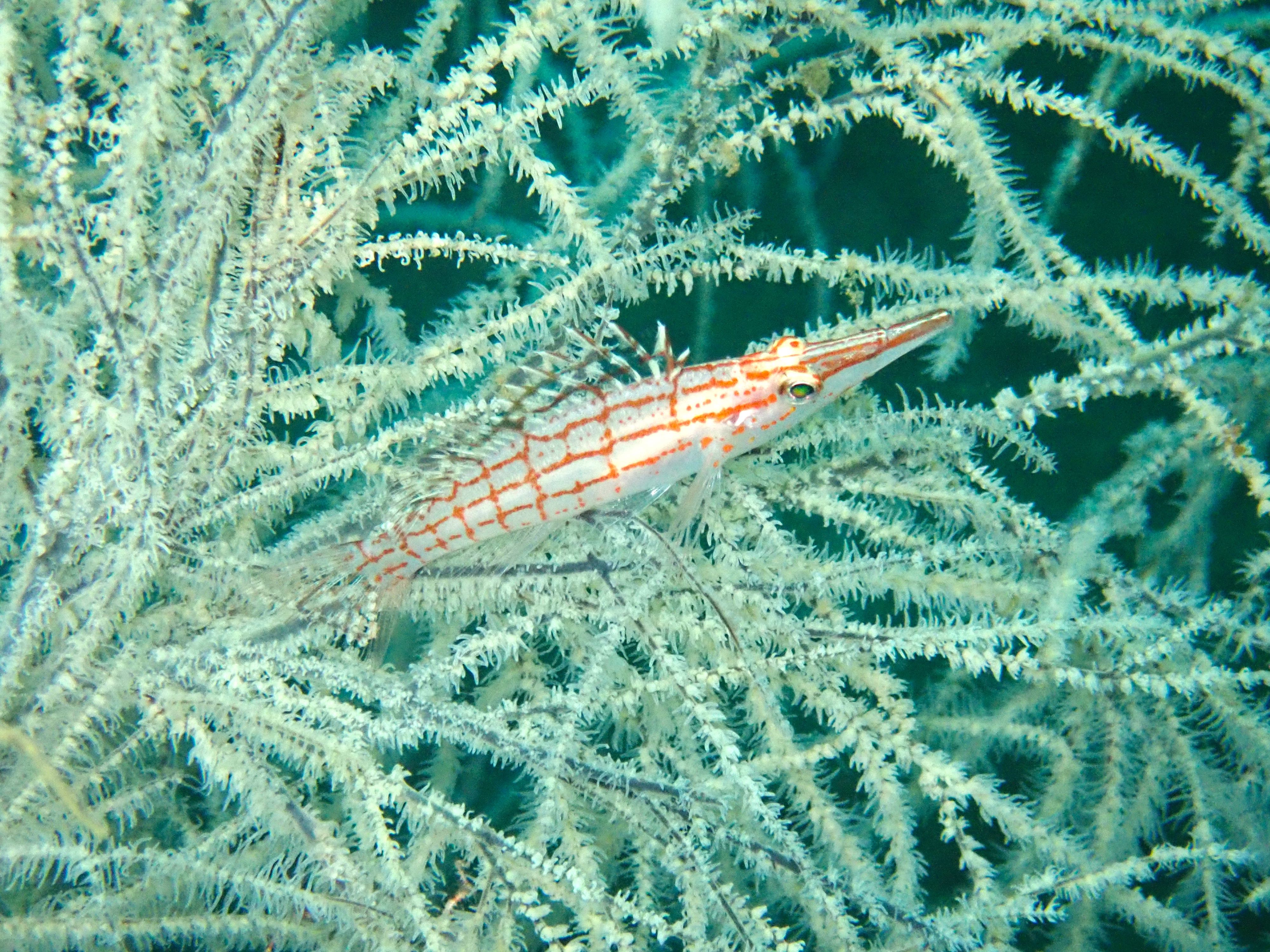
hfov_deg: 19.6
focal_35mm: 100
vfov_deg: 14.8
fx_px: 3669
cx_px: 635
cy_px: 476
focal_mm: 18
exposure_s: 1/100
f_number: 14
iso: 800
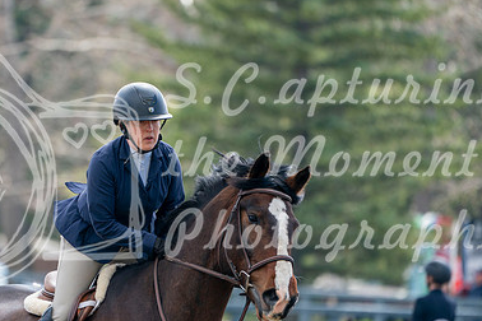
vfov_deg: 2.2
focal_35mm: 614
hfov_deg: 3.4
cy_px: 162
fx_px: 8220
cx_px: 140
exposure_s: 1/500
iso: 320
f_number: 5.6
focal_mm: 400
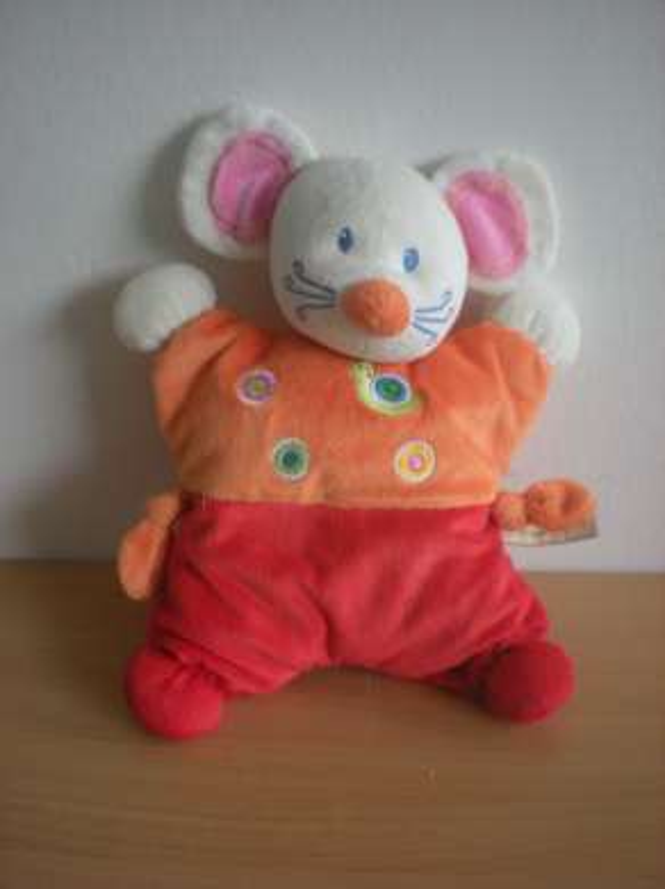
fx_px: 974
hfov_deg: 37.7
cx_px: 332
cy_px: 444
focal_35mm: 38
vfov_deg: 49.0
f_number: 3.1
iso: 200
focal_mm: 6.3
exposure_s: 1/37
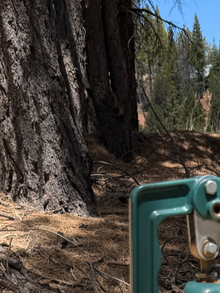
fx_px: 855
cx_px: 276
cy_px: 528
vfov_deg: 16.3
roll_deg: +4.3
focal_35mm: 101
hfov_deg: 14.1
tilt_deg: -21.0
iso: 80
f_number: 1.78
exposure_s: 1/2000
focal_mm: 6.76
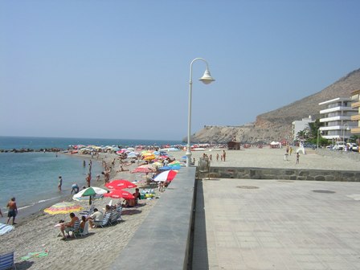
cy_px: 135
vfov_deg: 39.7
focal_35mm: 36
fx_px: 374
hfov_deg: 51.4
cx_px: 180
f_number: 5.2
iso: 100
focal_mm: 4.7
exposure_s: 1/452
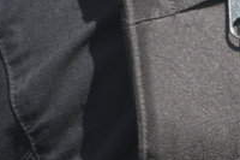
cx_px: 442
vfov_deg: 1.8
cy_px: 59
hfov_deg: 2.7
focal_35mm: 761
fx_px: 5068
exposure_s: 1/250
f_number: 5.6
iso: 100
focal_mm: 135
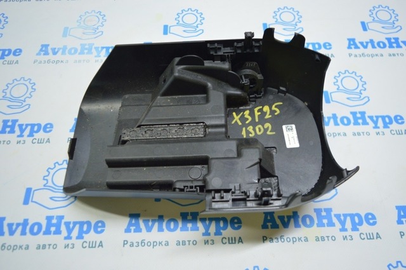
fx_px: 304
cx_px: 203
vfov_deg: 47.8
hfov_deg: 67.4
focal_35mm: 27
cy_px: 135
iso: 400
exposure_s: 1/50
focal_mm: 18
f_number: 3.5
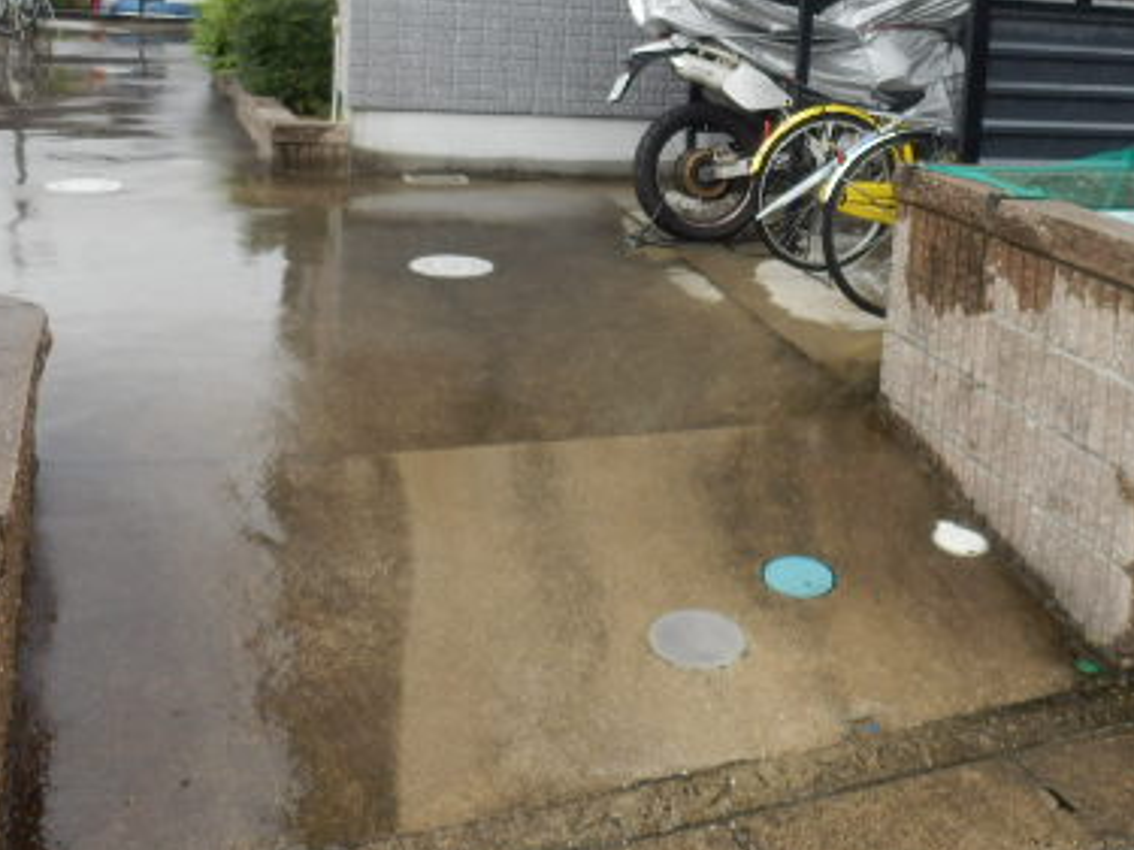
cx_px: 783
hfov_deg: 44.9
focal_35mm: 41
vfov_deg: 34.0
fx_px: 1343
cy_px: 163
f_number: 3
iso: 80
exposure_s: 1/80
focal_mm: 4.2
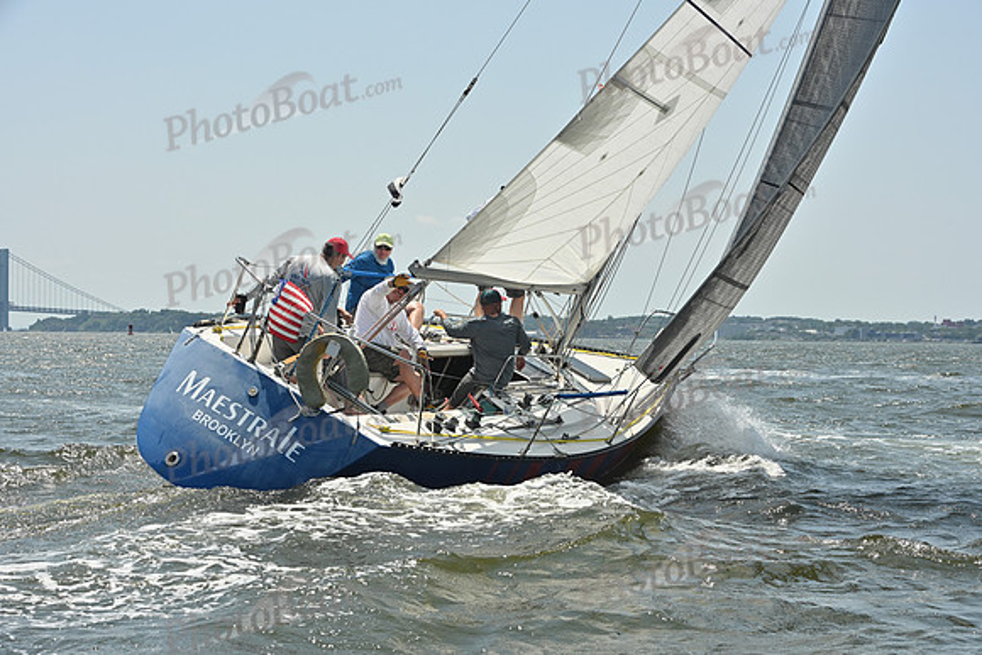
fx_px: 1910
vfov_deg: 19.5
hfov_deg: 28.8
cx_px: 491
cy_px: 328
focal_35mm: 70
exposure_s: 1/1250
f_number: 10
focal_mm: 70
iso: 320
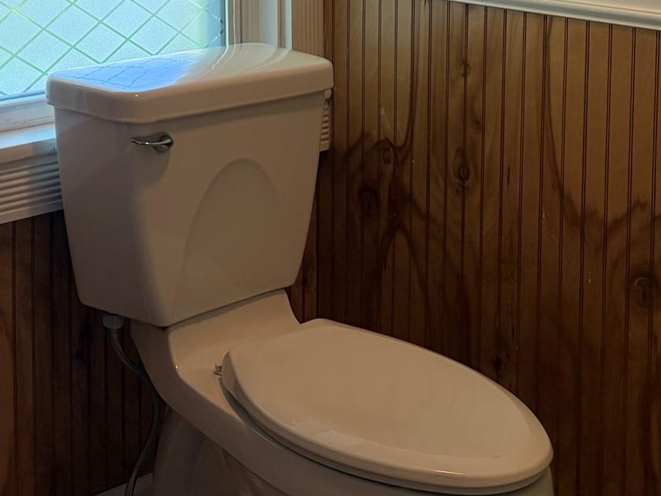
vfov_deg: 21.4
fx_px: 1222
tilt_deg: -2.6
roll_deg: +1.0
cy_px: -88
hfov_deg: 29.2
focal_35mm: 64
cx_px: 80
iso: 125
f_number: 1.6
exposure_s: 1/60
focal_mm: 5.96
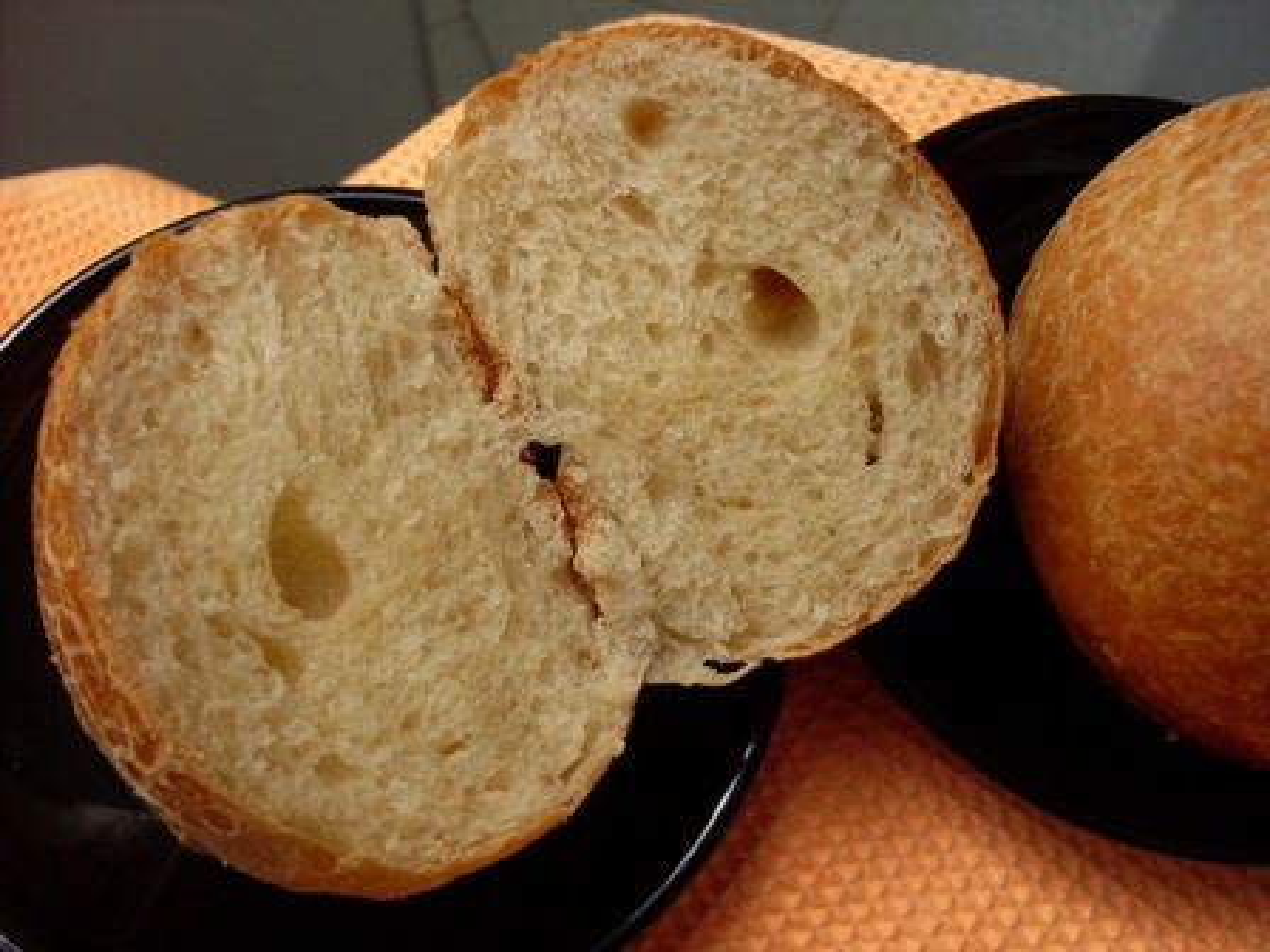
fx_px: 1394
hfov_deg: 49.0
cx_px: 635
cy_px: 476
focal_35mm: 38
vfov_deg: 37.7
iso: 80
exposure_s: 1/250
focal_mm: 6.3
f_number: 2.8
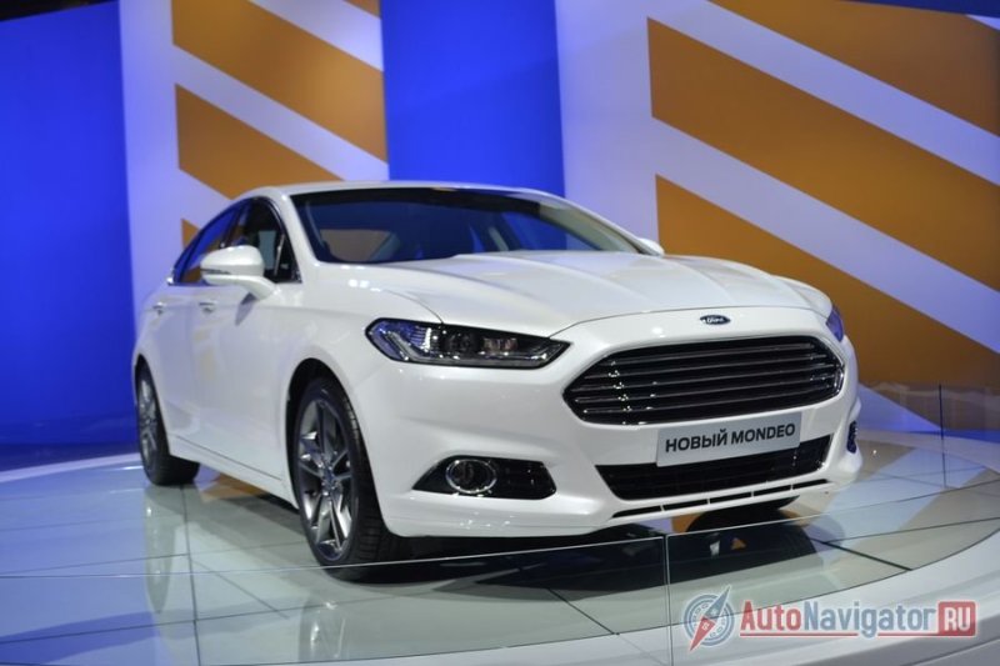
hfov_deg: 49.6
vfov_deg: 34.2
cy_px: 333
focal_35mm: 39
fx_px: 1083
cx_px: 500
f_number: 5.6
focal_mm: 26
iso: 400
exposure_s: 1/125
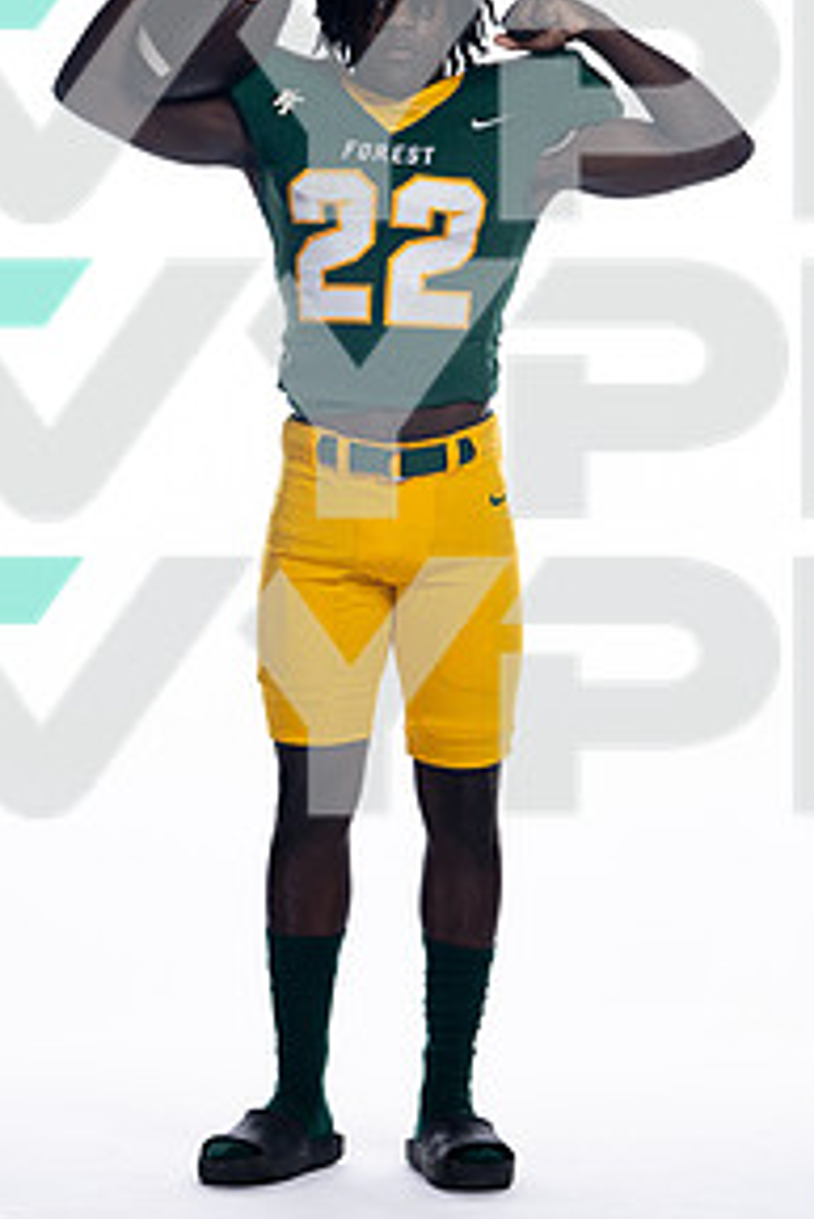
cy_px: 392
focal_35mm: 168
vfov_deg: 12.2
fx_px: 5691
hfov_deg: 8.2
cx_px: 460
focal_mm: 108
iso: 400
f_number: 6.3
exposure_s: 1/250
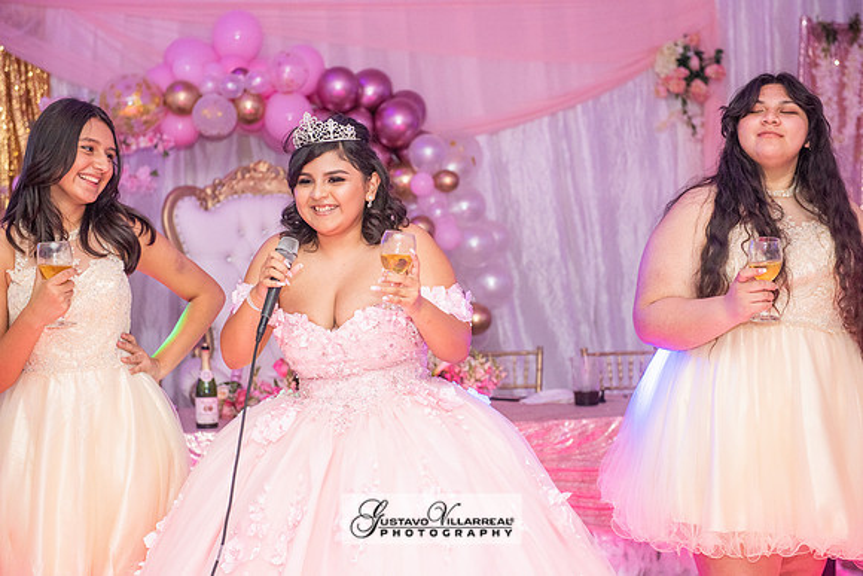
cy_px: 288
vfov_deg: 19.5
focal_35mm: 70
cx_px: 432
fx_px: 1678
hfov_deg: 28.8
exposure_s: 1/160
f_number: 4
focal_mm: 70
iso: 1250
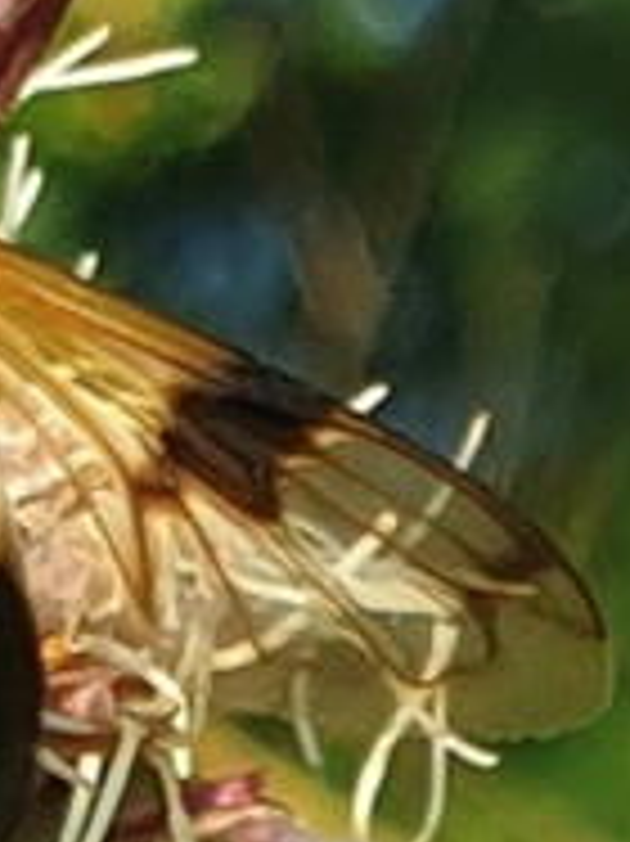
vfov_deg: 22.0
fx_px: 2162
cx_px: -254
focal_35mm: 89
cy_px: 455
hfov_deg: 15.5
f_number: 2.4
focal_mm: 4.3
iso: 50
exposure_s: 1/258
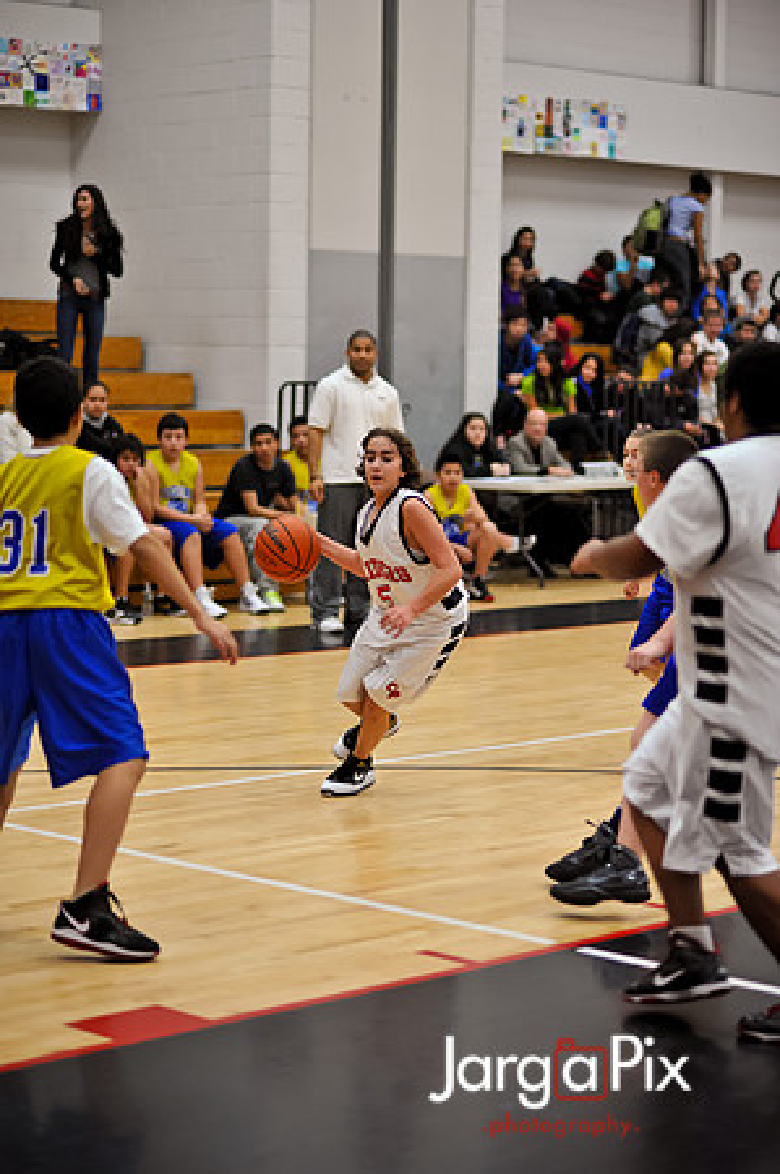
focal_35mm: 85
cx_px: 390
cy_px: 587
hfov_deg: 16.0
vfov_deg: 23.9
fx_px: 2769
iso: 1100
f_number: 2
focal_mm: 85
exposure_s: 1/500
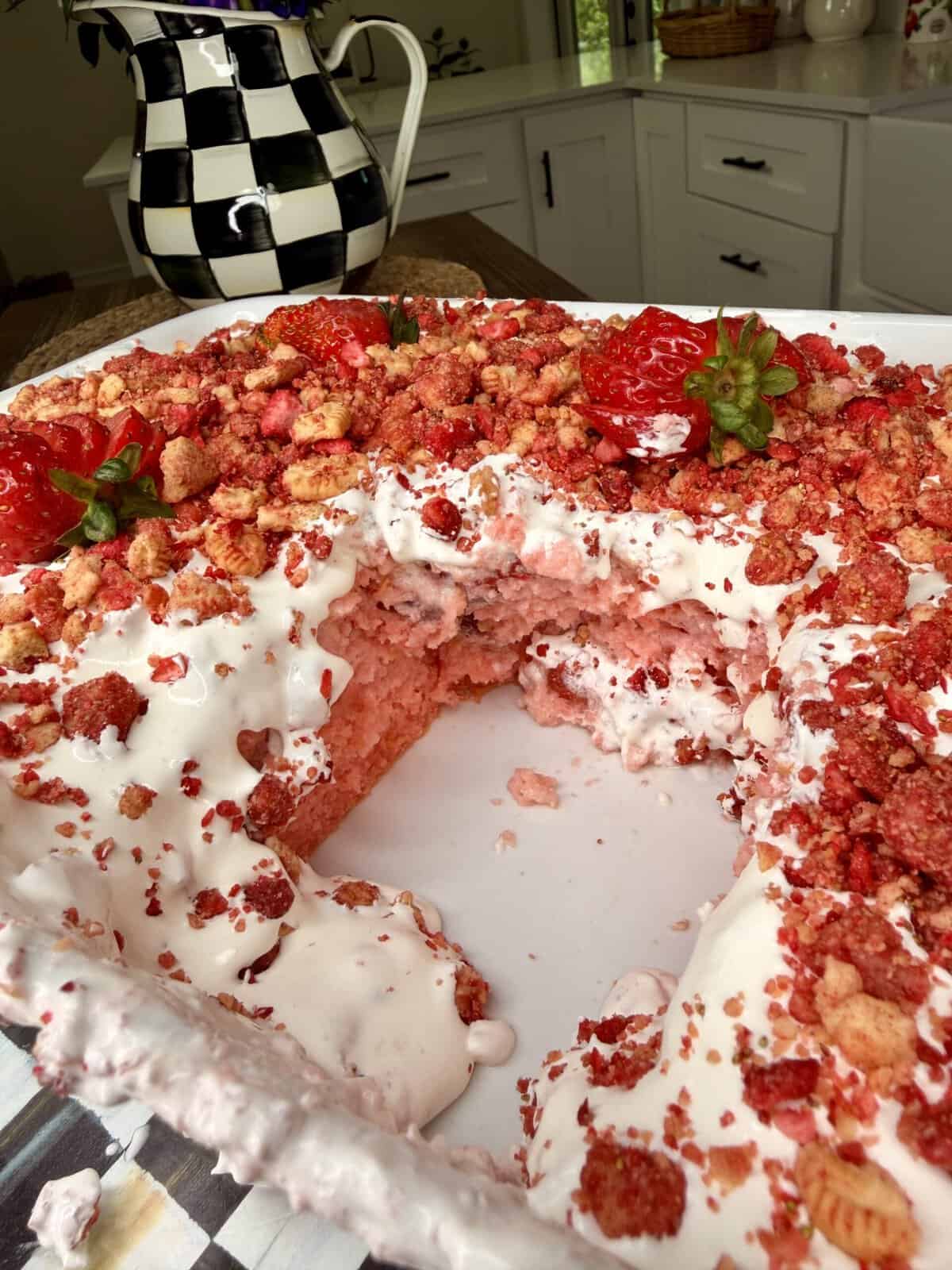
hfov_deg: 56.8
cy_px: 635
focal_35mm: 24
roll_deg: +9.4
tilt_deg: -29.9
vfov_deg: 71.6
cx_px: 476
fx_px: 880
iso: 20
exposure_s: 1/120
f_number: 2.2
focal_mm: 2.22
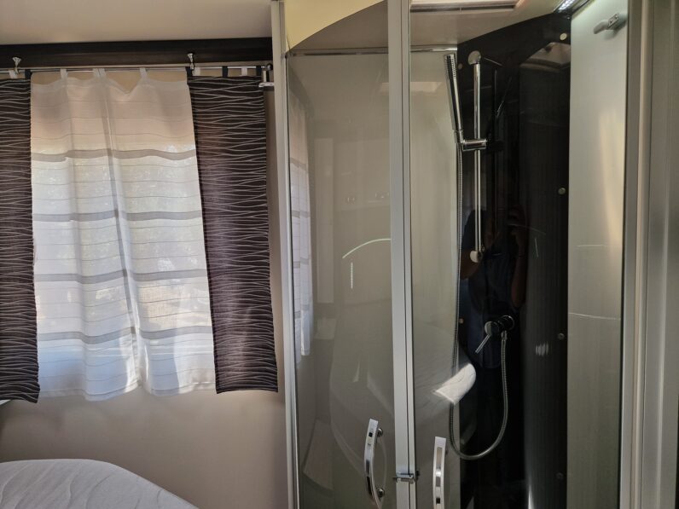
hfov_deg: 73.9
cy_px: 254
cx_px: 340
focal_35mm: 23
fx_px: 451
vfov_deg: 58.9
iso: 125
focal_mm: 5.4
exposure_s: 1/180
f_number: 1.8
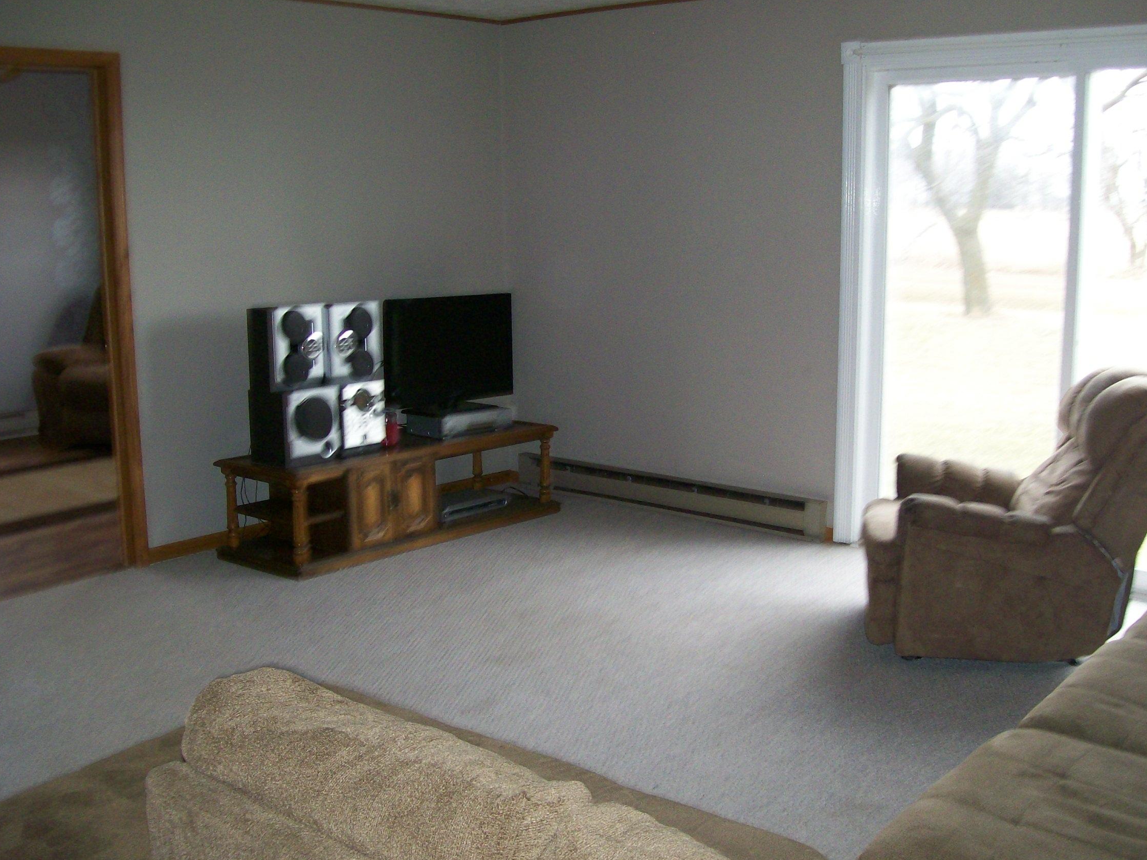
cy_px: 438
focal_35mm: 37
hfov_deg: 50.1
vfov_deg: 38.7
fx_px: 1226
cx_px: 582
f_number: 2.7
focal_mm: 6
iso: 140
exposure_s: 1/64
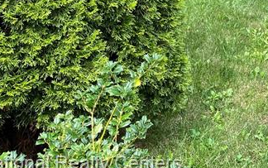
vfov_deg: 13.4
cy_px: -140
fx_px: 636
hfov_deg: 20.5
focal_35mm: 87
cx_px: 400
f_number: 1.6
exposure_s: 1/445
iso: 50
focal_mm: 5.1
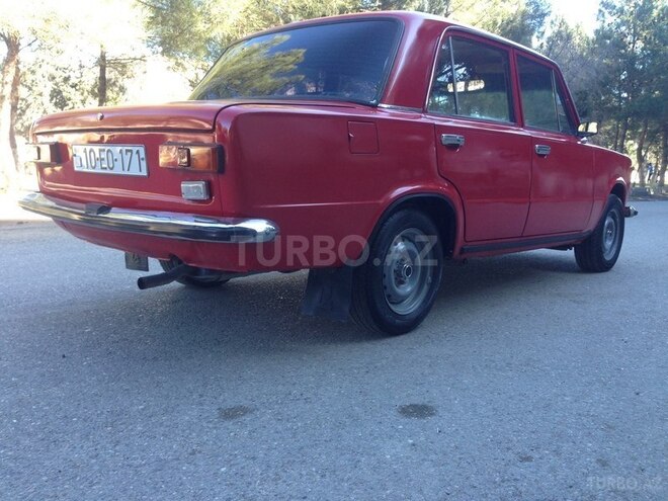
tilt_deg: -5.9
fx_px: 637
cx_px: 334
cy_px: 250
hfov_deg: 55.4
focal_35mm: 33
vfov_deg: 42.9
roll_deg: -1.6
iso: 80
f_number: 2.4
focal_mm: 4.12
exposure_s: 1/120
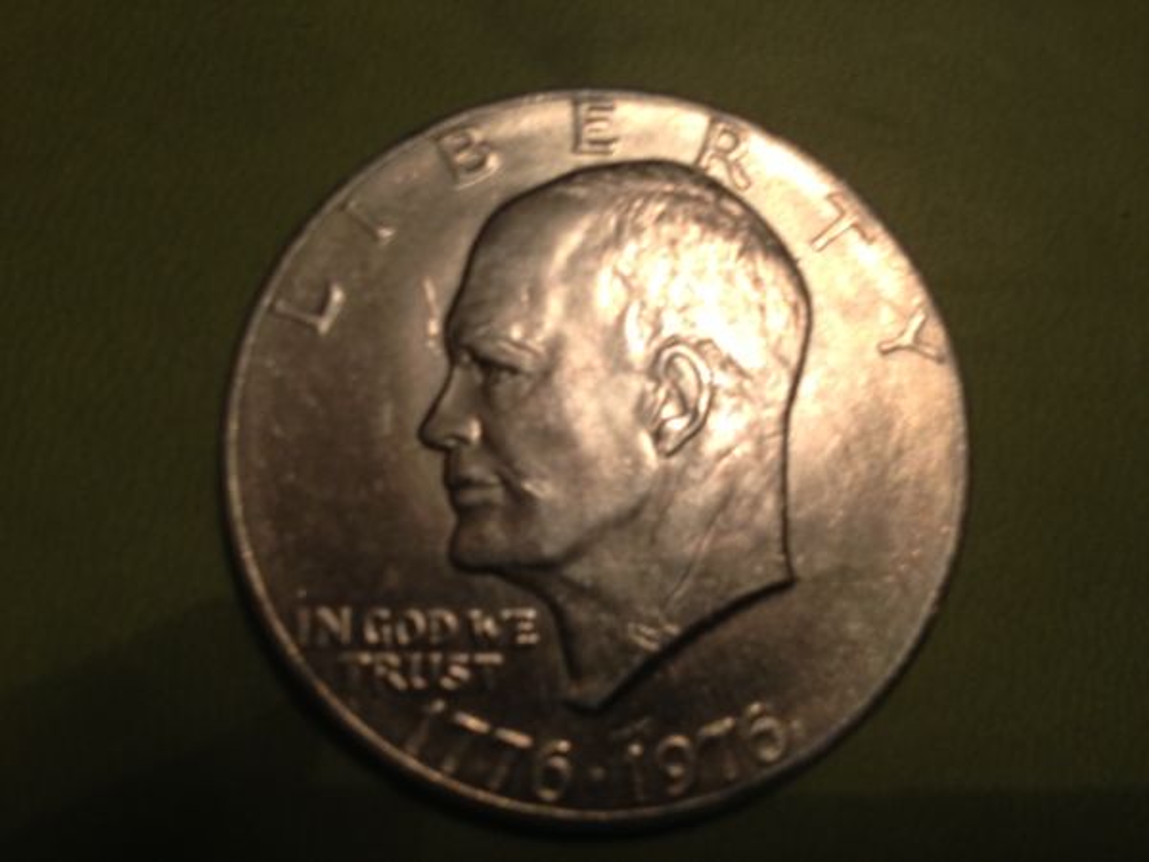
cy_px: 431
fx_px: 1162
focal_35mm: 35
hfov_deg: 52.6
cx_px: 574
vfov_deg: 40.7
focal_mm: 4.28
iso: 100
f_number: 2.4
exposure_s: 1/20
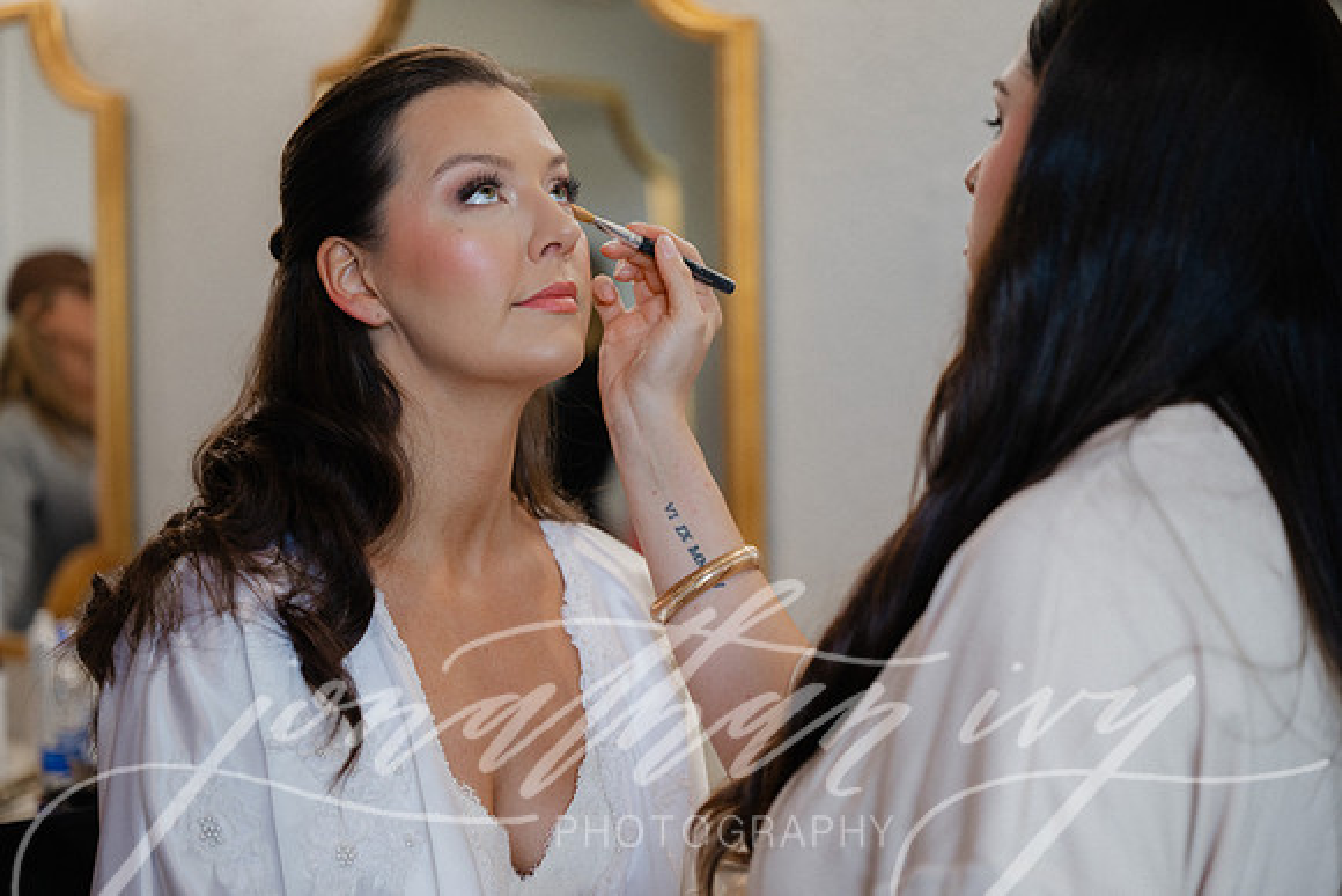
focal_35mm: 70
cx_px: 671
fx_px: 2610
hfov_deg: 28.8
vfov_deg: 19.5
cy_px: 448
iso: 800
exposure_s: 1/200
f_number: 2.8
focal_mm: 70
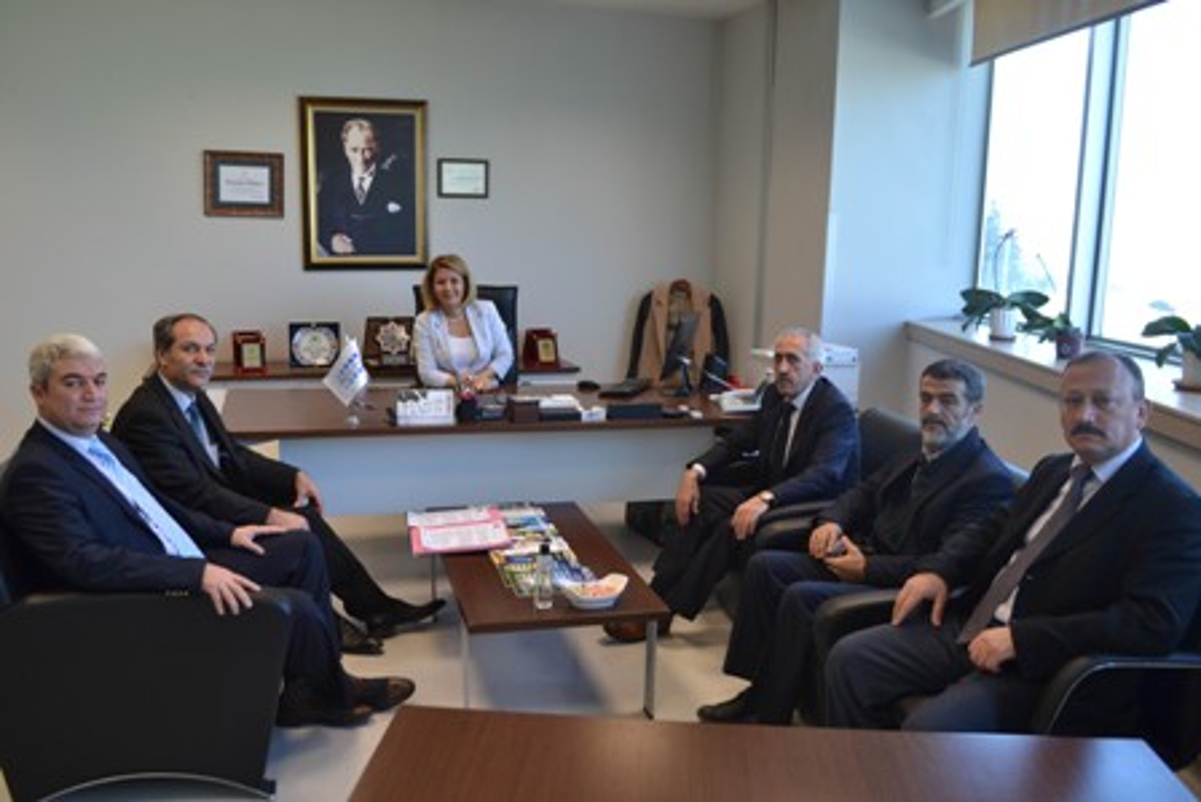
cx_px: 600
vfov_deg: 43.6
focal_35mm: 30
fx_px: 1001
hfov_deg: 61.9
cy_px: 401
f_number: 4
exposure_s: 1/60
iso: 400
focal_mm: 20
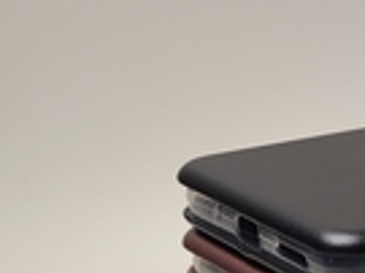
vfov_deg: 17.6
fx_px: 811
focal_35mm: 77
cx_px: 479
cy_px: 378
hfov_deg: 22.6
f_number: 1.8
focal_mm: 5.4
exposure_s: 1/50
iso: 50
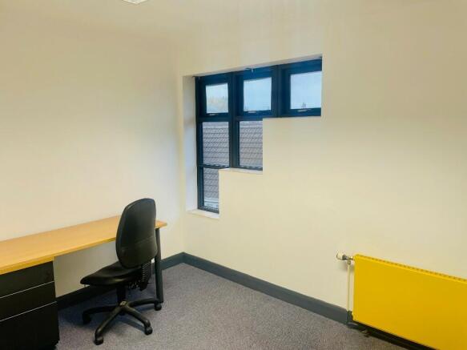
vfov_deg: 53.0
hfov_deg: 67.3
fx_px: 351
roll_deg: +1.1
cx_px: 234
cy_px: 175
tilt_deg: -6.8
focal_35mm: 26
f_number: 1.6
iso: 64
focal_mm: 4.2
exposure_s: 1/100
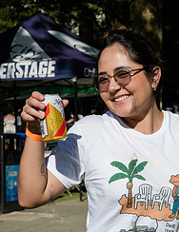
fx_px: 718
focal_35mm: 106
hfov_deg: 14.1
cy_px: 167
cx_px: 136
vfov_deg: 18.3
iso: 500
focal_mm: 36
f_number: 5
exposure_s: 1/4000
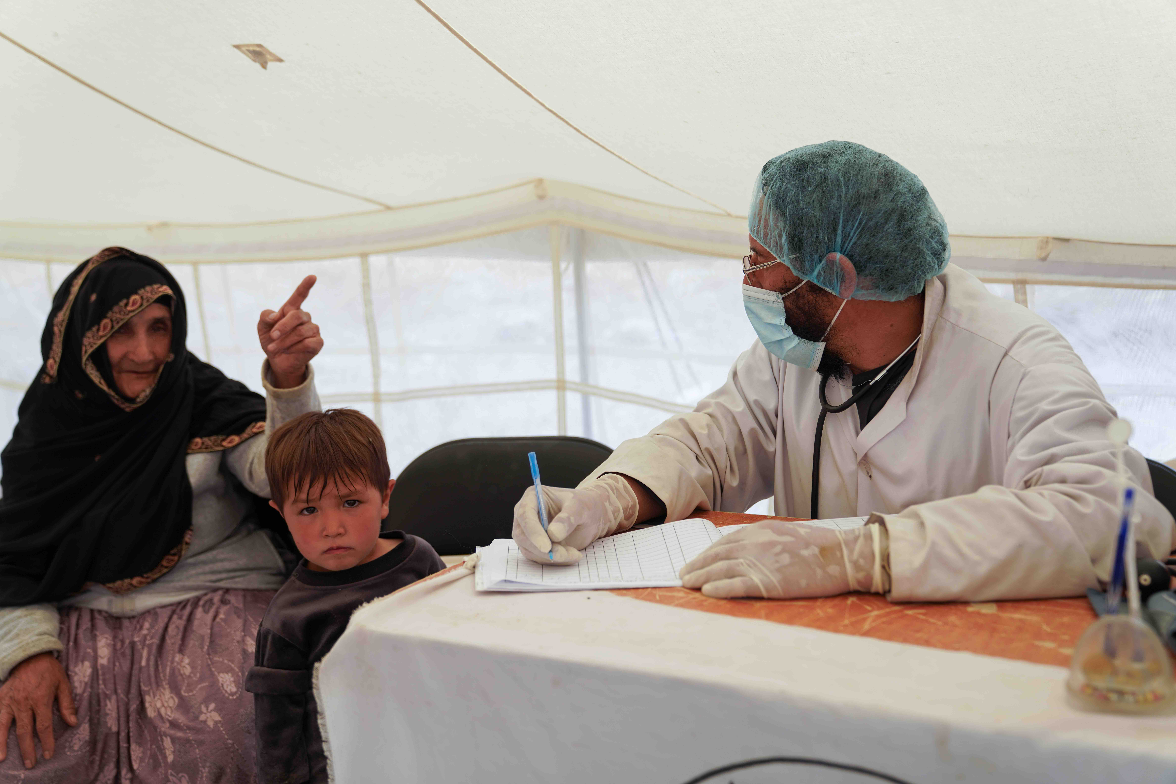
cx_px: 588
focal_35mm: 46
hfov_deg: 42.7
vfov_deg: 29.2
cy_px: 392
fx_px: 1503
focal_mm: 46
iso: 100
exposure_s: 1/500
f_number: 2.8
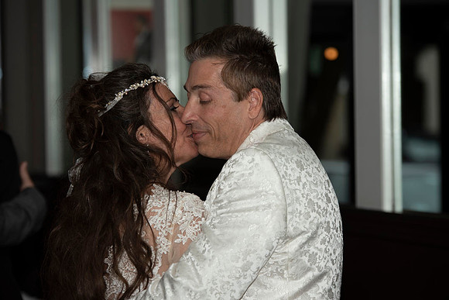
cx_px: 224
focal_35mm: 150
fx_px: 1871
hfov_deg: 13.7
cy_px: 150
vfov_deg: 9.2
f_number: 4.5
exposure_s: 1/200
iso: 100
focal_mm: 150
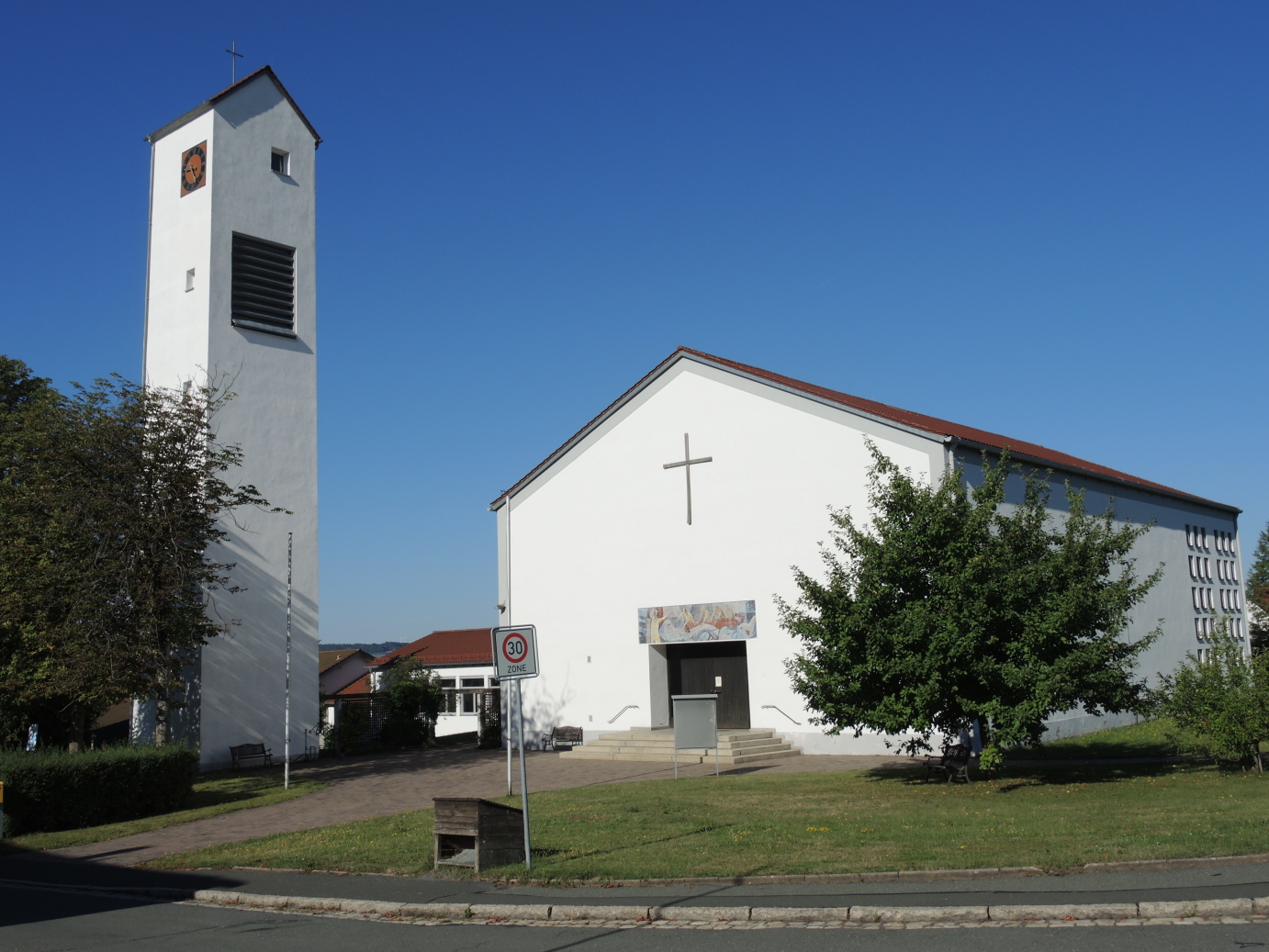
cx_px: 634
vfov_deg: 43.0
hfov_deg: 55.3
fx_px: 1210
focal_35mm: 33
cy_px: 476
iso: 80
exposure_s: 1/1250
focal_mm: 7
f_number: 4
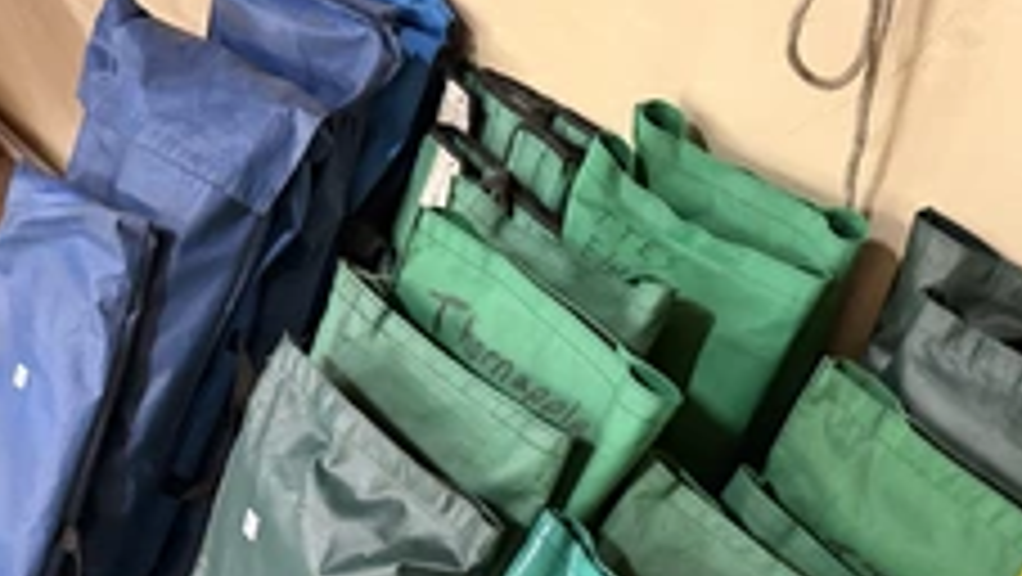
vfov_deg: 25.2
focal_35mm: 46
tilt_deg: -45.6
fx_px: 1247
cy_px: 522
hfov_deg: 44.6
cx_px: 500
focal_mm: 6.76
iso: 800
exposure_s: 1/40
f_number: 1.78
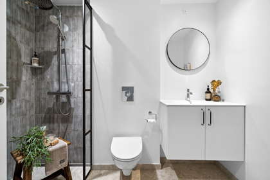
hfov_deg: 100.4
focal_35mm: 15
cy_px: 90
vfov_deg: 77.3
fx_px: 112
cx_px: 135
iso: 500
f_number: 8
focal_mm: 10
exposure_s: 1/13
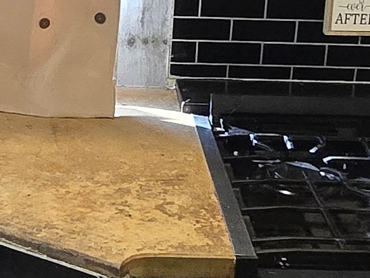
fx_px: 1016
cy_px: 30
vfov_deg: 15.4
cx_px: 112
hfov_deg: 20.5
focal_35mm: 95
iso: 320
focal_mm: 1.7
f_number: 2.2
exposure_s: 1/60
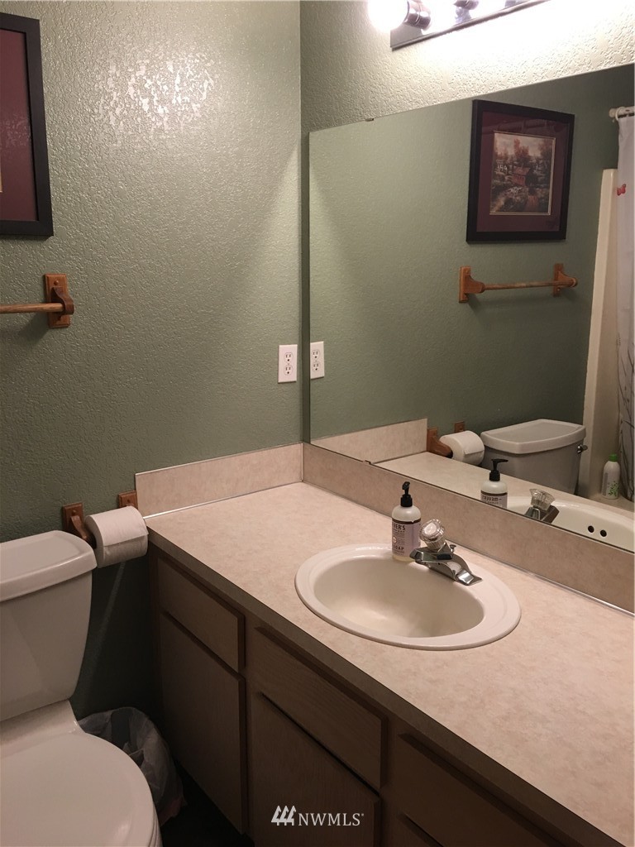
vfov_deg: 61.7
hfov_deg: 48.2
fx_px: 709
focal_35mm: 29
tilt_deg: -12.3
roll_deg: -0.3
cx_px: 318
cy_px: 424
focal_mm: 4.15
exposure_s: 1/15
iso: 40
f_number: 2.2
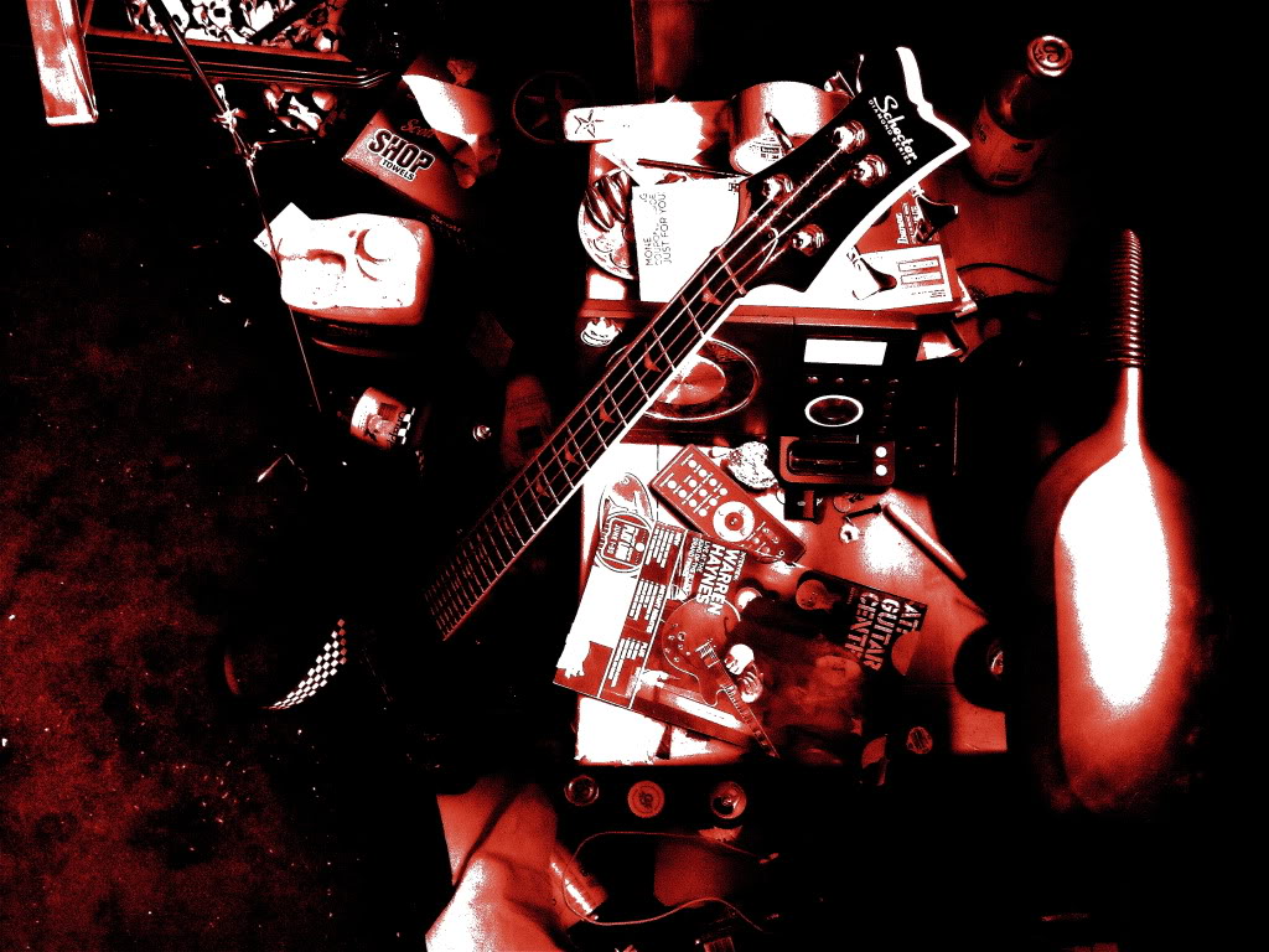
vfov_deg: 40.7
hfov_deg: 52.6
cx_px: 634
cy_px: 476
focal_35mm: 35
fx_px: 1283
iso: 800
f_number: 2.8
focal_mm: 5.7
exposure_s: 1/19
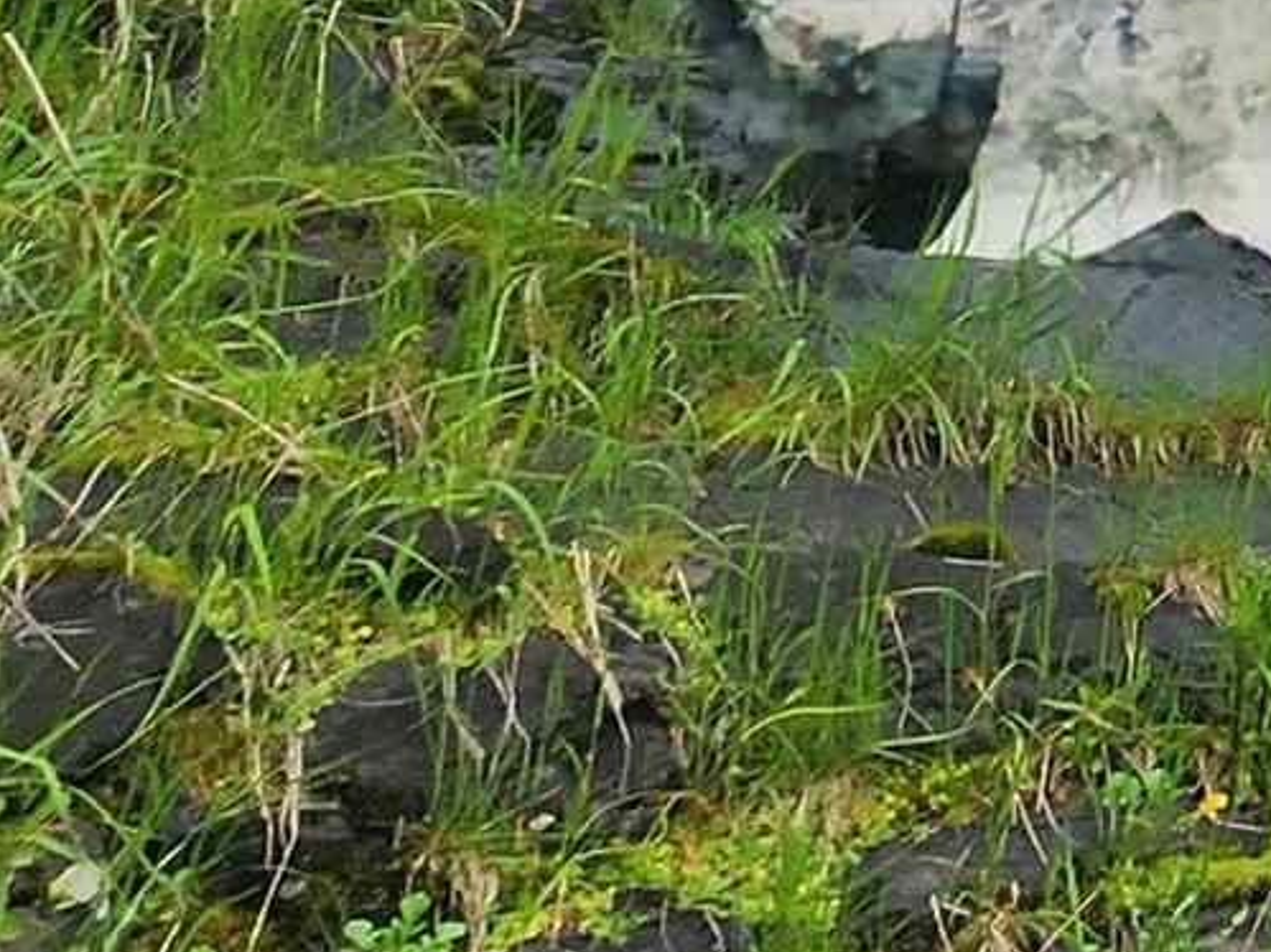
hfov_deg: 14.7
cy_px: -881
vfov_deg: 15.3
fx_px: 2937
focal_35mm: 80
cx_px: 3092
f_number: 2.2
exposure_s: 1/1011
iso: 50
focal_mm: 2.2
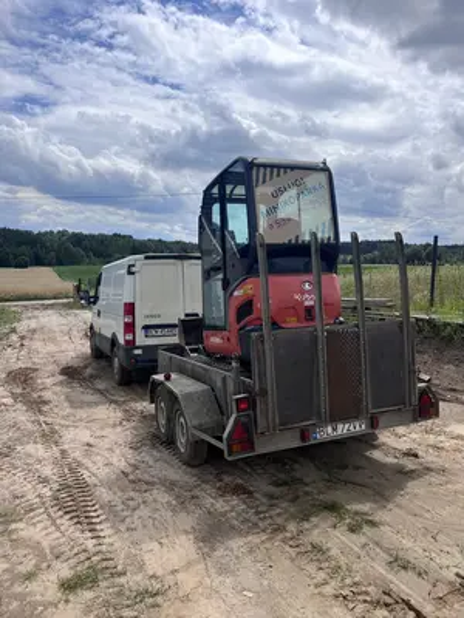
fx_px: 465
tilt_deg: -5.9
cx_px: 232
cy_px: 309
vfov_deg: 67.3
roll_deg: -1.4
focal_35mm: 26
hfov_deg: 53.1
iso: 50
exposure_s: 1/6173
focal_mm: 5.1
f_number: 1.6
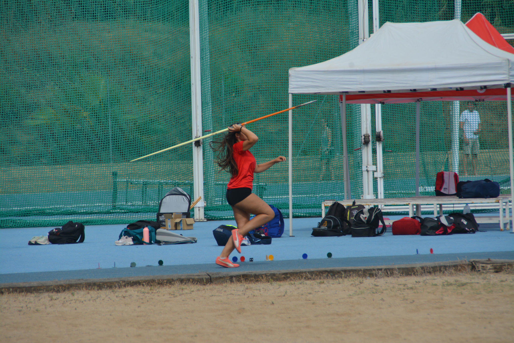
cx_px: 257
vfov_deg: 4.6
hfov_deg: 6.9
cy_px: 172
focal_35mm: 300
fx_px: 4283
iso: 400
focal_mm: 200
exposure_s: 1/1600
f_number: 6.3
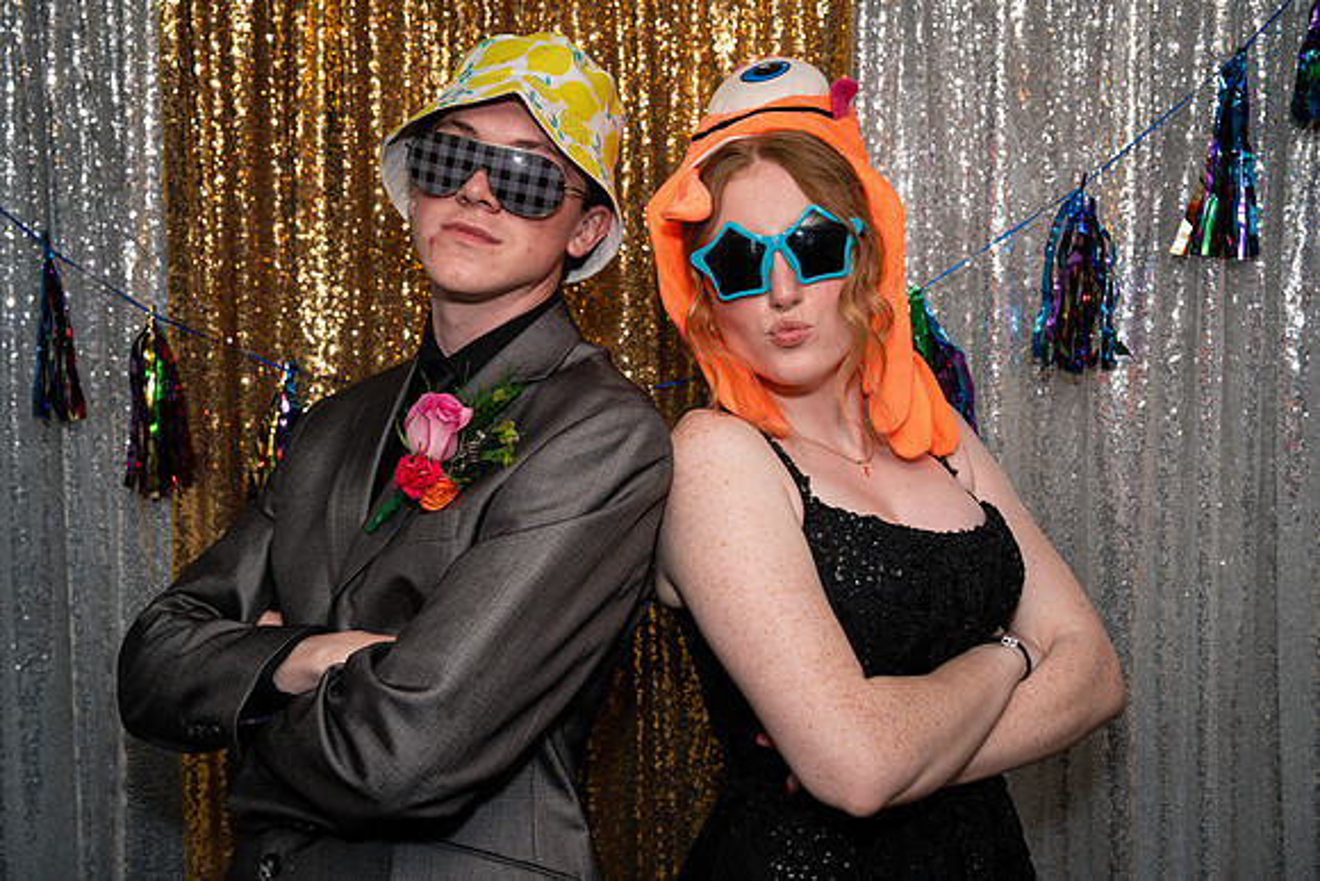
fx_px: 1724
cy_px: 440
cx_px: 660
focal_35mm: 47
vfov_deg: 28.7
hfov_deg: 41.9
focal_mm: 47
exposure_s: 1/250
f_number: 5
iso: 400
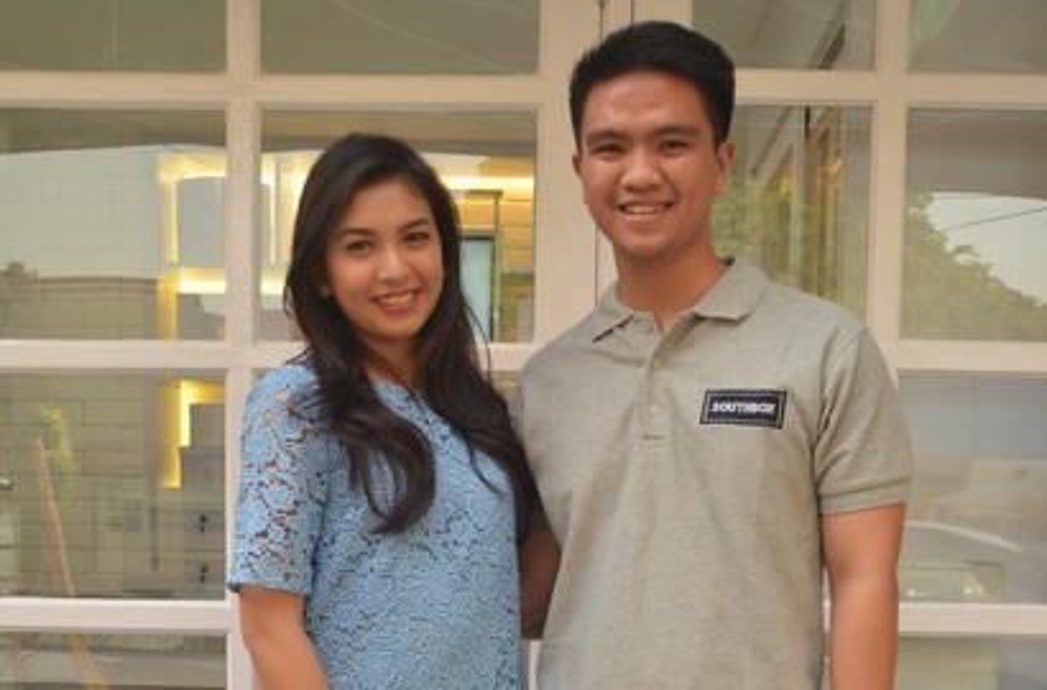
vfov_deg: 39.7
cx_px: 524
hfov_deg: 57.4
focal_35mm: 33
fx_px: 956
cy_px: 345
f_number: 3.5
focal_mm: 22
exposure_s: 1/500
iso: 1000
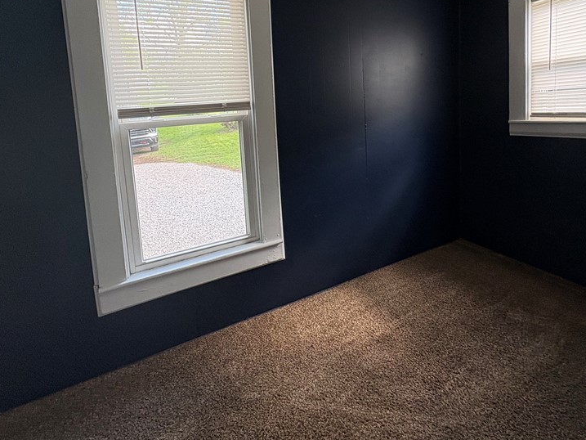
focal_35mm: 20
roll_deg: +3.9
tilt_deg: -6.2
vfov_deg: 63.6
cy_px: 132
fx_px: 339
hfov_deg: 81.5
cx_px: 320
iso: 160
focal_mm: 2.22
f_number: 2.2
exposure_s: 1/99
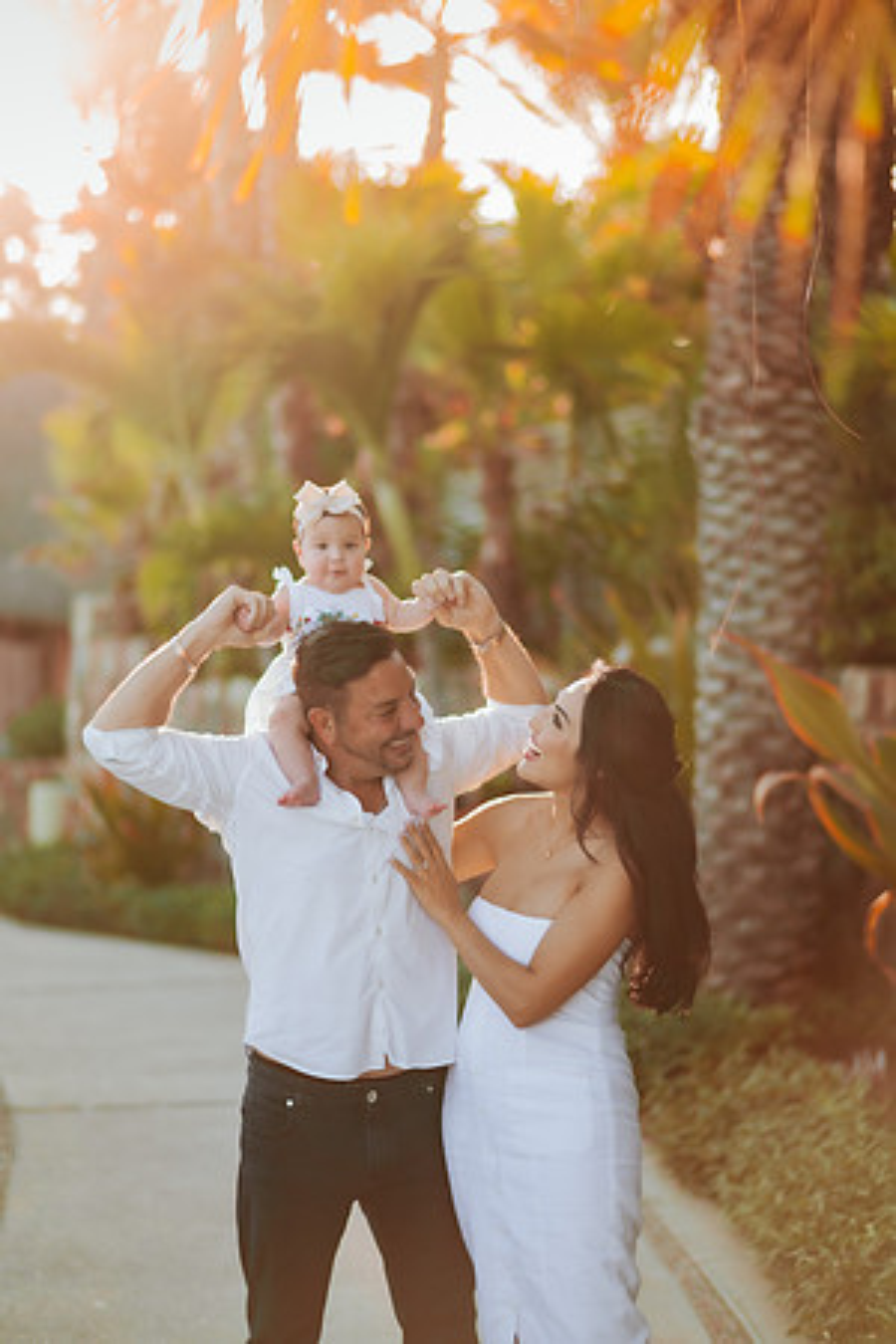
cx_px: 448
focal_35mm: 58
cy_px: 672
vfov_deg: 34.5
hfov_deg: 23.4
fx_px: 2165
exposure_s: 1/1000
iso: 125
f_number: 1.4
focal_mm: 58
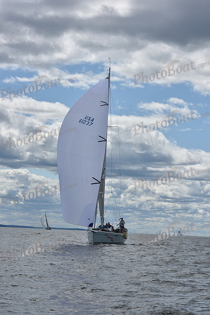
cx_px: 105
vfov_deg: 22.1
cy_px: 158
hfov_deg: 14.9
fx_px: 804
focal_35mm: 92
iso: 250
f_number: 13
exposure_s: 1/800
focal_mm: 92
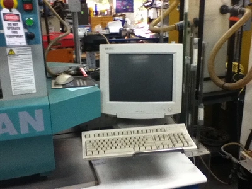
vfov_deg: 44.2
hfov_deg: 56.8
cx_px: 126
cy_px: 94
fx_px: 233
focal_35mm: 32
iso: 320
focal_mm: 3.85
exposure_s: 1/30
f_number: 2.4
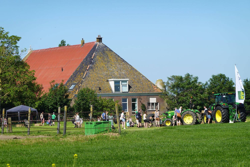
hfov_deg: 12.4
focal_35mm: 166
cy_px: 84
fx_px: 1153
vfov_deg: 8.3
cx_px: 125
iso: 100
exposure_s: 1/400
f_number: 5.6
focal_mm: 60.05
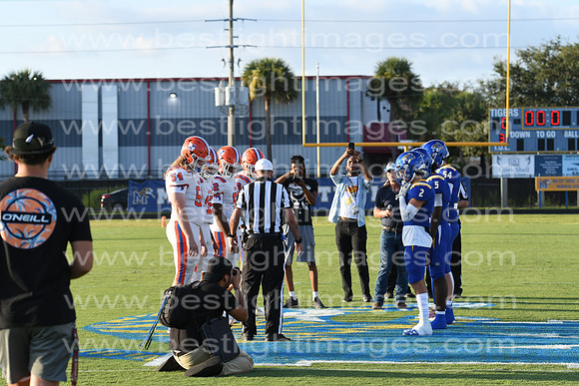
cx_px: 290
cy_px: 193
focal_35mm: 135
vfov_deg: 10.2
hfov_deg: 15.2
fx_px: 2172
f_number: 5.6
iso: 160
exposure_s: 1/500
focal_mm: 90
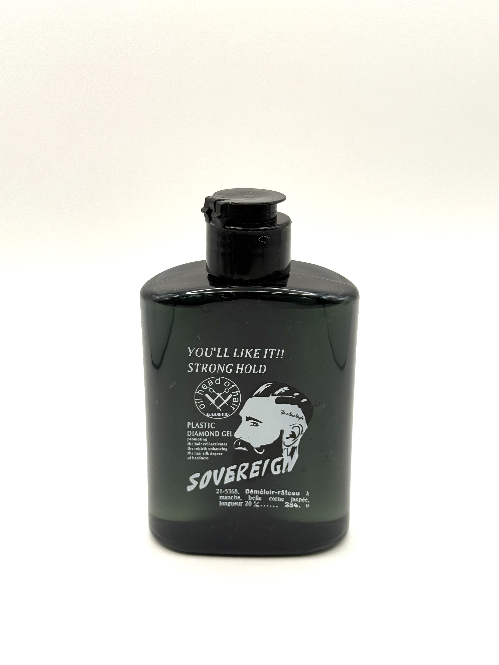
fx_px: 923
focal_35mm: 48
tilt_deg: -20.4
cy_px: 332
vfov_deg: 39.7
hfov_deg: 30.3
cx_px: 250
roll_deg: +0.0
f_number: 1.78
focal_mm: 6.76
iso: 64
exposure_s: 1/506
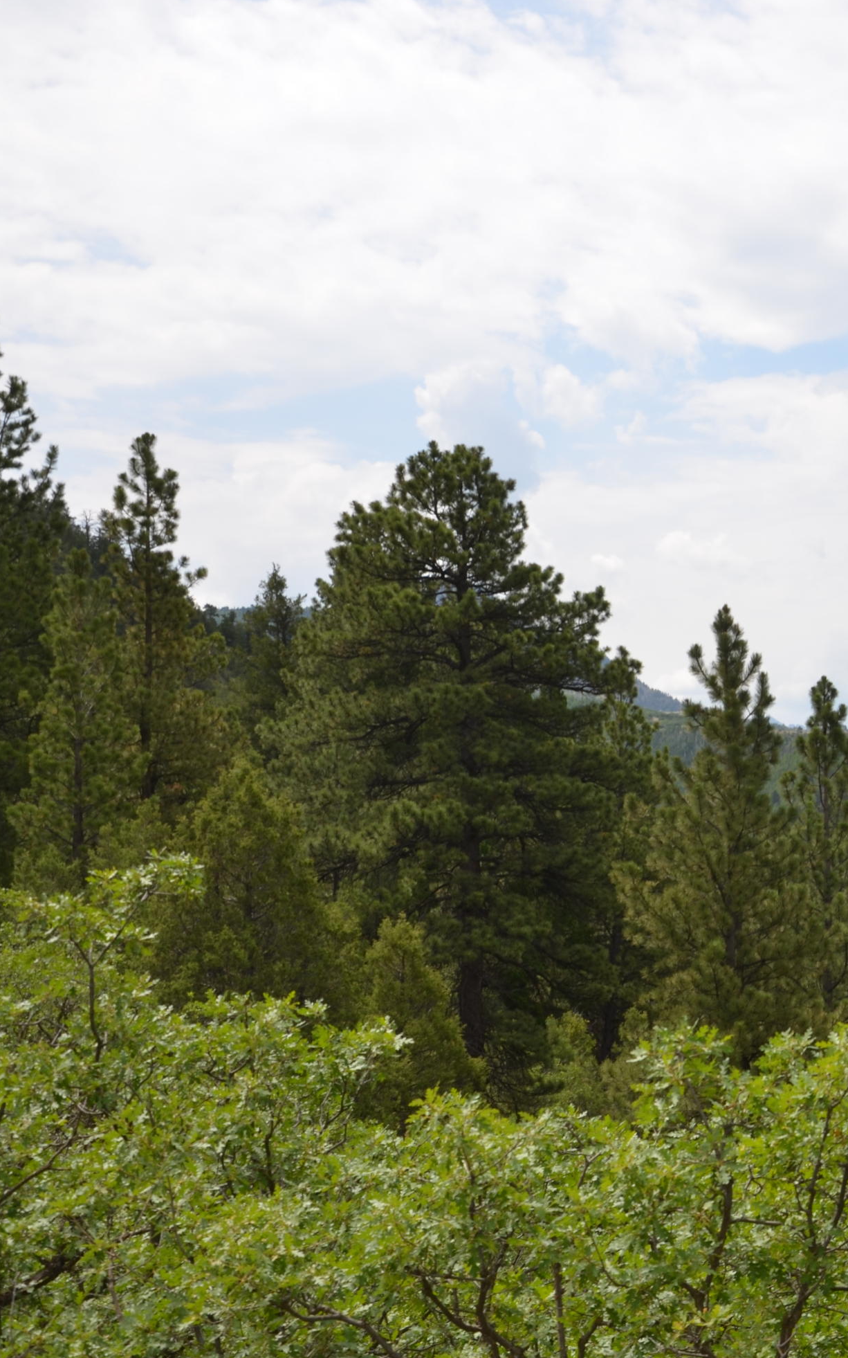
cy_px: 680
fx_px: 2589
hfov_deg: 17.8
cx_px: 968
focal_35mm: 70
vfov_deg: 29.4
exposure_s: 1/250
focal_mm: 30
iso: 100
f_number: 9
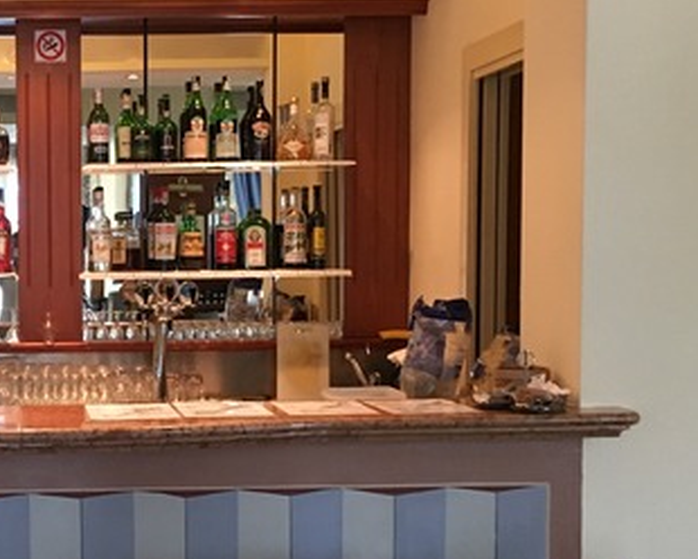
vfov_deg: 20.9
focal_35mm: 73
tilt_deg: -2.5
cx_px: 41
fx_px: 1508
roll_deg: +1.0
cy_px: 367
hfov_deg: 25.1
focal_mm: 4.15
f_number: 2.2
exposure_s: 1/33
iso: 160
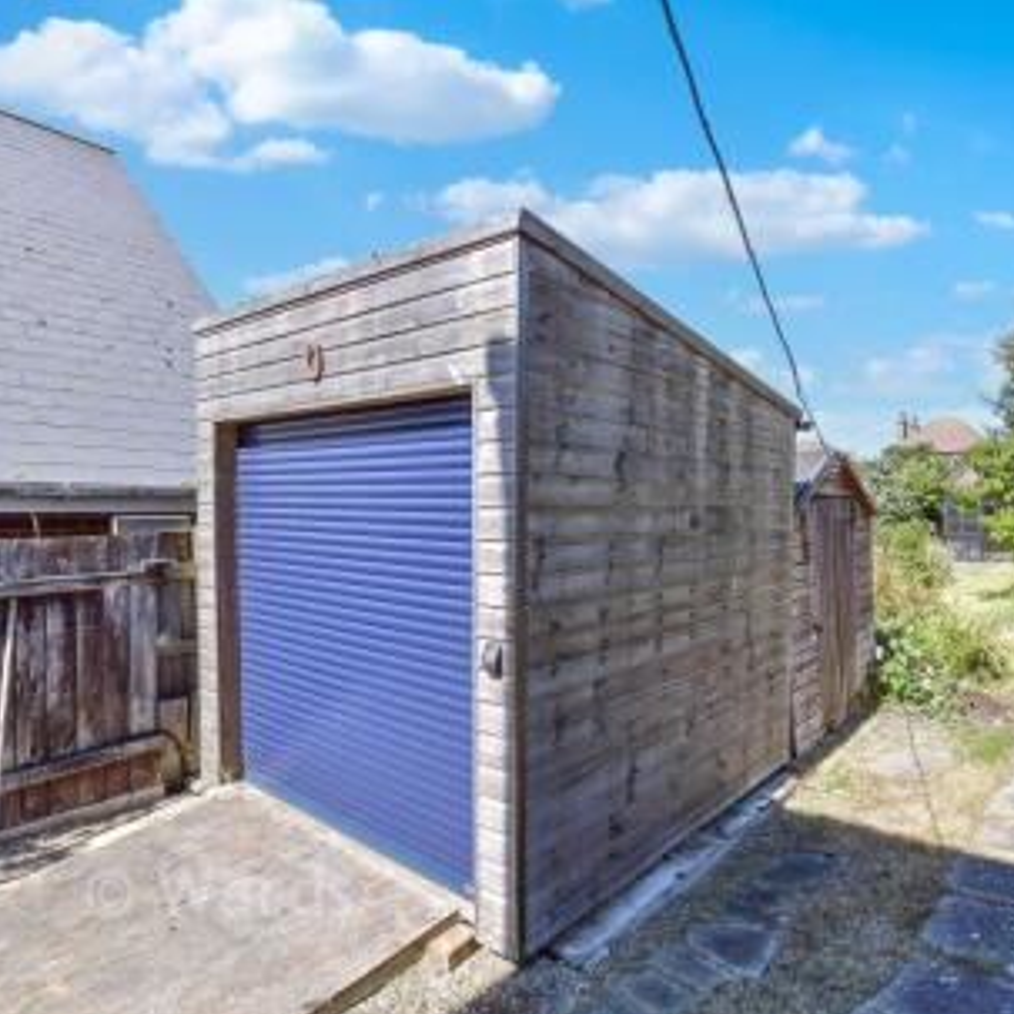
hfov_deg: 74.1
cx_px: 602
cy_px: 527
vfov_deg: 74.8
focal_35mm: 20
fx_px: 663
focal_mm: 10
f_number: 8
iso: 160
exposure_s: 1/160
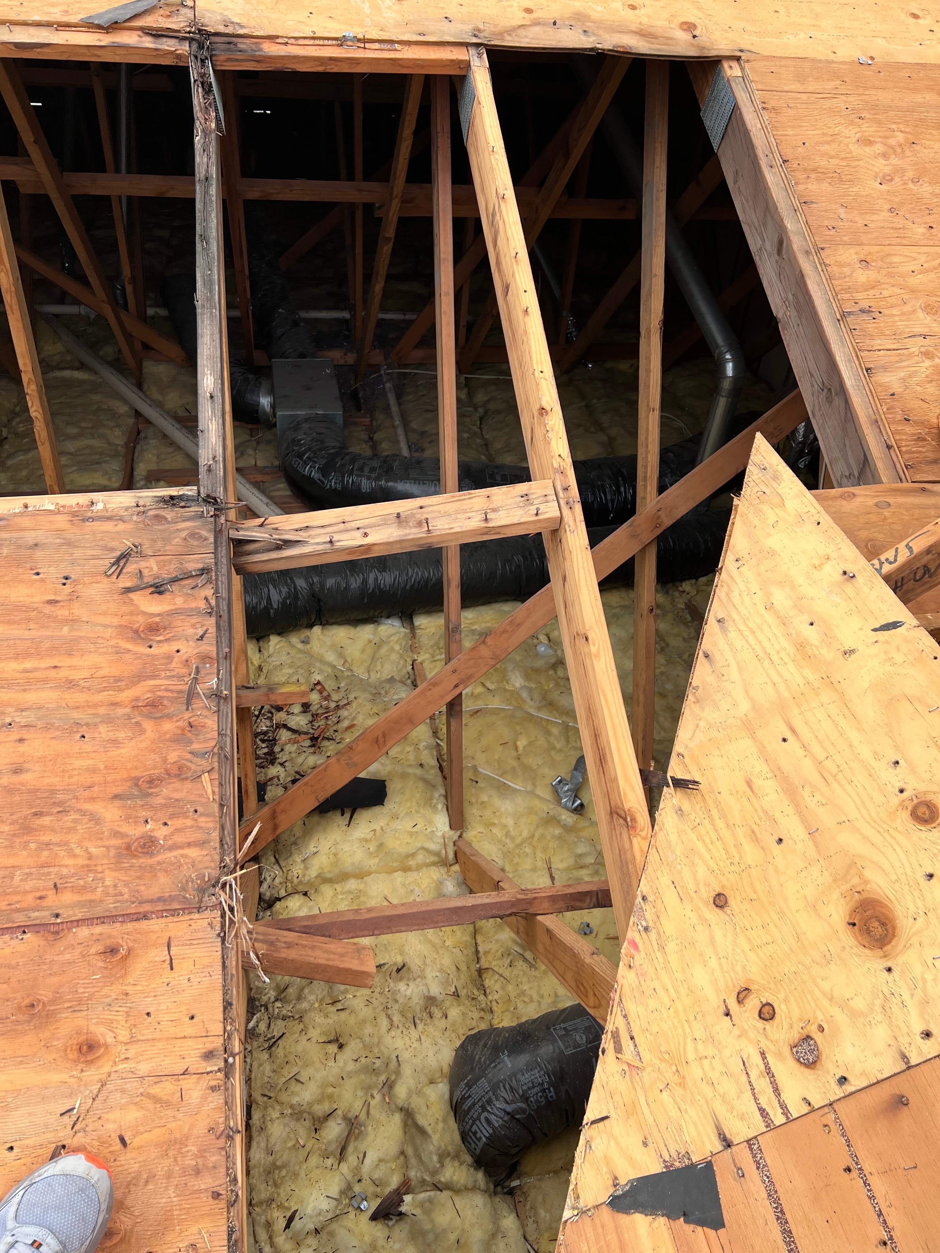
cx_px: 470
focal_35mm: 26
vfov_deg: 67.3
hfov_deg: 53.1
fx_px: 941
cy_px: 626
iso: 50
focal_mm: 5.7
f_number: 1.5
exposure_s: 1/1183
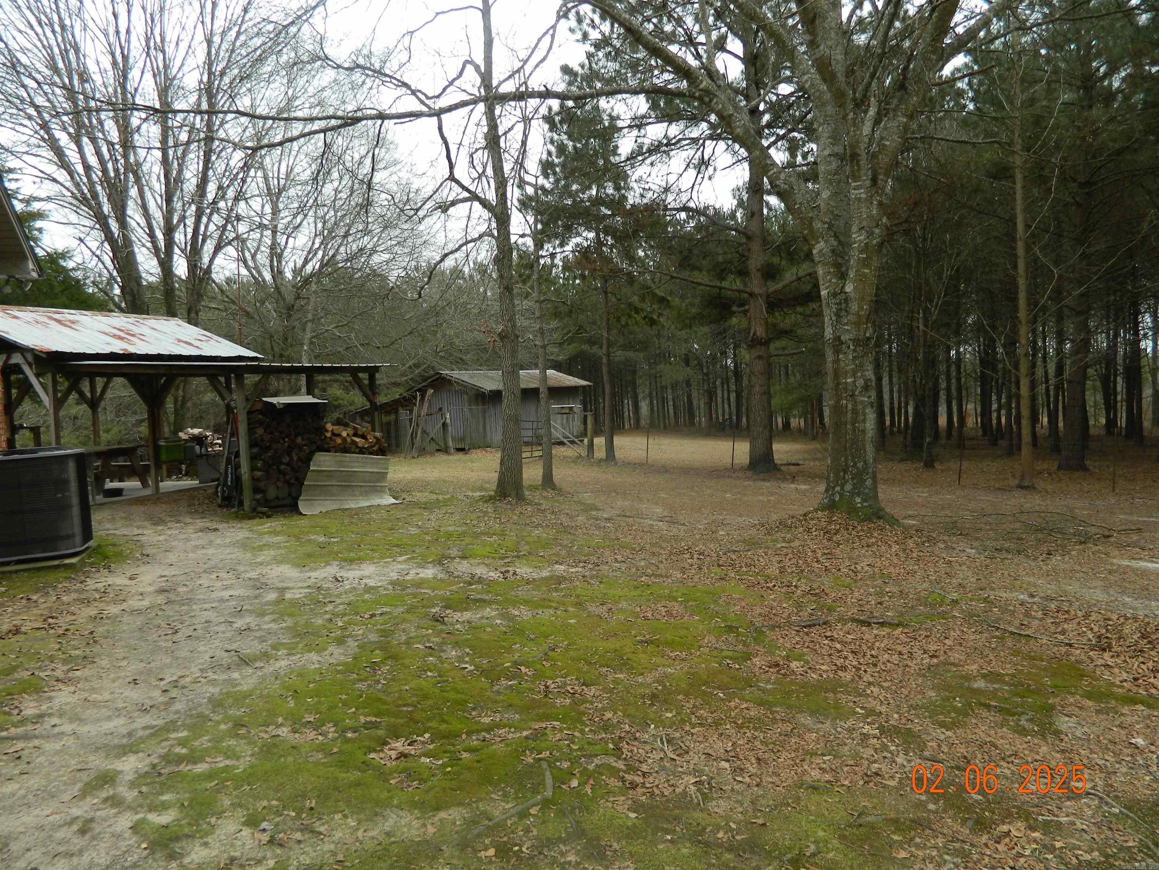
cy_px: 435
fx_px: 837
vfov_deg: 54.9
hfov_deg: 69.4
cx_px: 580
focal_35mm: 25
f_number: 3.1
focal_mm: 4.5
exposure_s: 1/125
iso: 80
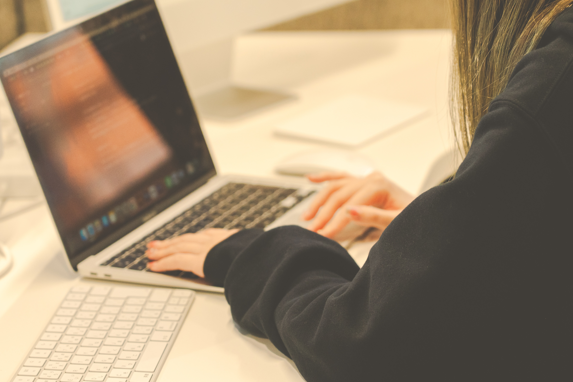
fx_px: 2053
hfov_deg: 15.9
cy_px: 238
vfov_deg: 10.6
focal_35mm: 129
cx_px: 285
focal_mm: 98
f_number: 4
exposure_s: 1/200
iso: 1600
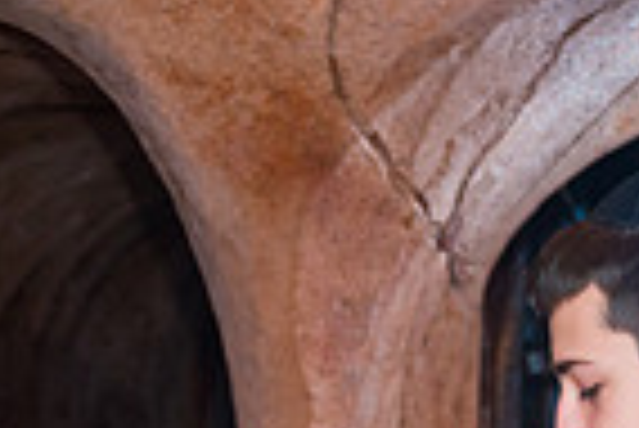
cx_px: -41
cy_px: 813
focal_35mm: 137
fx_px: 2434
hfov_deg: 14.6
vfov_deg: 9.5
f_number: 3.2
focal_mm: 32
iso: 1250
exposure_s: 1/200
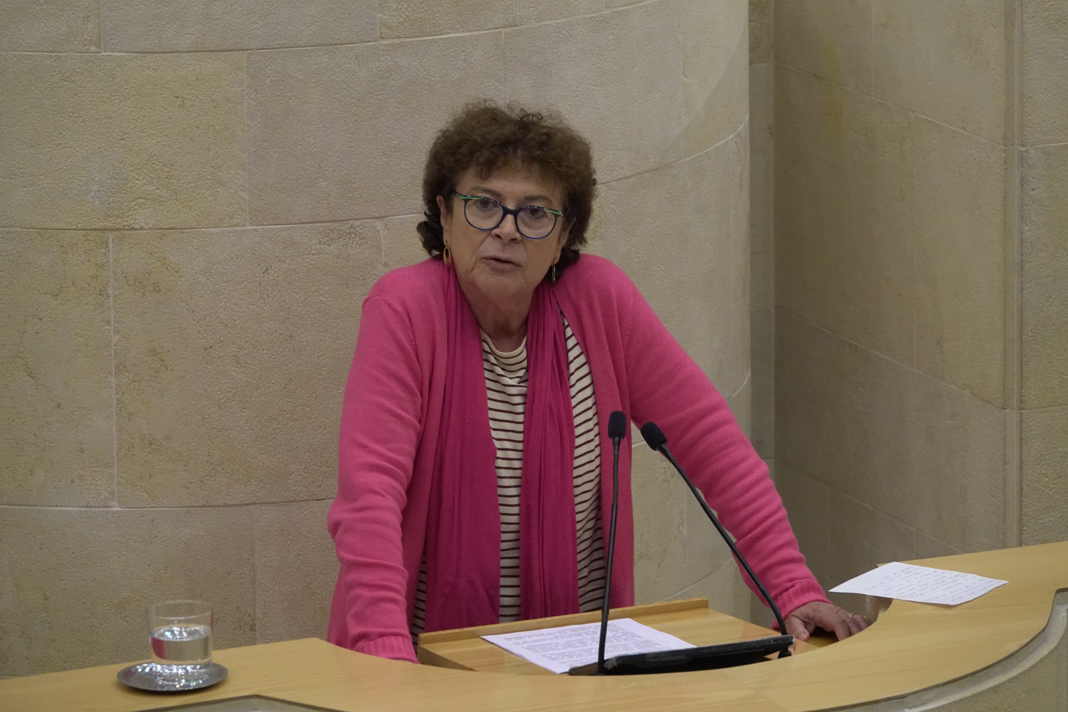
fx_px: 5933
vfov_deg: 6.9
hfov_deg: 10.3
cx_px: 534
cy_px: 356
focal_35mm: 200
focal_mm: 73.24
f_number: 4
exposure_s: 1/125
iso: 1600
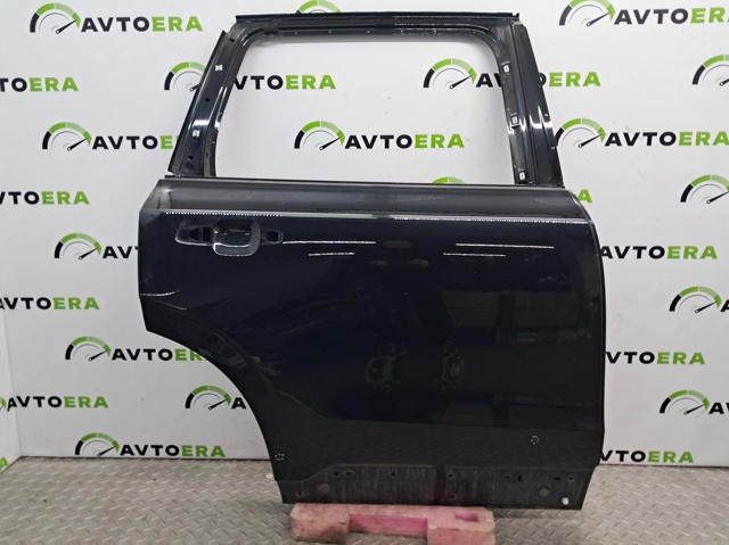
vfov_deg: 51.3
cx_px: 364
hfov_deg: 65.4
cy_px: 272
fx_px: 568
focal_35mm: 27
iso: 100
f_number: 1.8
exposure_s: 1/50
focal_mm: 4
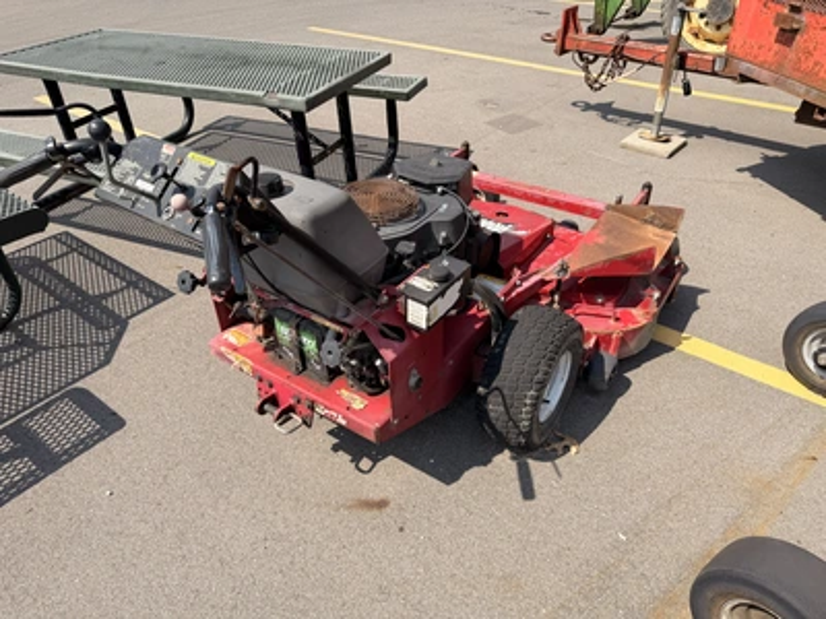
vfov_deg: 56.8
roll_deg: +0.3
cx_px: 413
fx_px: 573
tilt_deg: -31.9
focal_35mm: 24
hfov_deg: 71.6
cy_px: 310
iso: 80
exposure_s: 1/3021
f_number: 1.78
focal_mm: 6.76
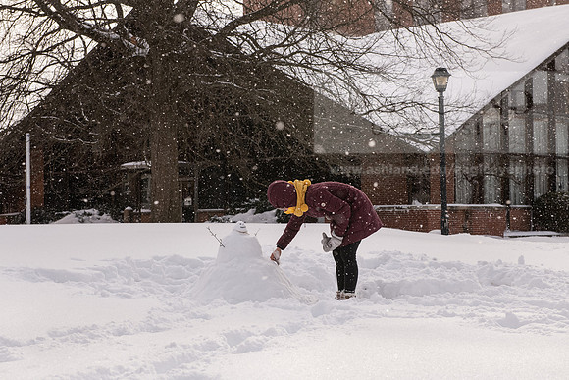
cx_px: 284
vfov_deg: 19.5
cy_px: 190
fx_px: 1107
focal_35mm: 70
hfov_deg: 28.8
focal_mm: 70
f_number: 9
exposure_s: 1/800
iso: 500
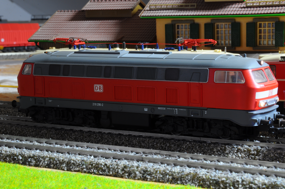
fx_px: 830
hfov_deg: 19.5
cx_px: 142
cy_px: 94
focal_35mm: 105
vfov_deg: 13.0
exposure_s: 13
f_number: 36
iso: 200
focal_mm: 70
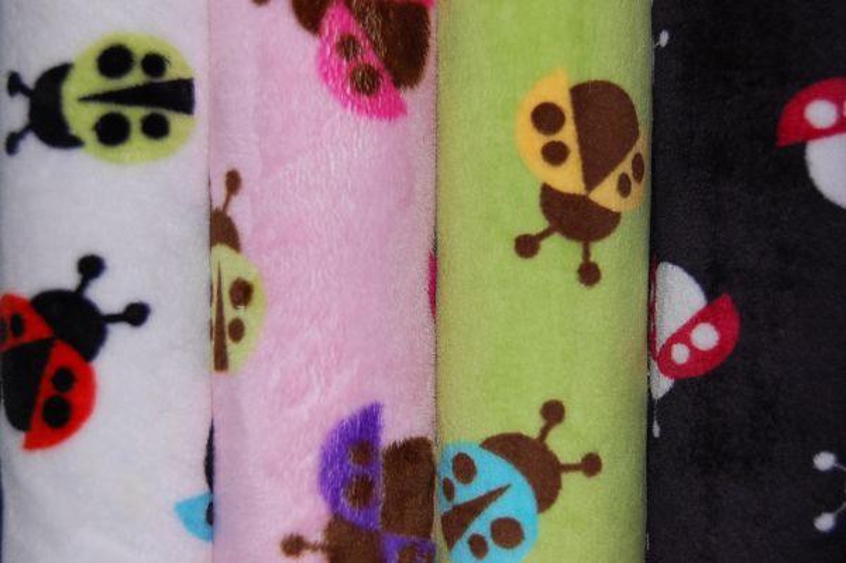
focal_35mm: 52
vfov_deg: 25.7
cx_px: 423
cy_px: 282
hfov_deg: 37.9
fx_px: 1233
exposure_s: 1/60
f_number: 4.8
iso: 360
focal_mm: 35
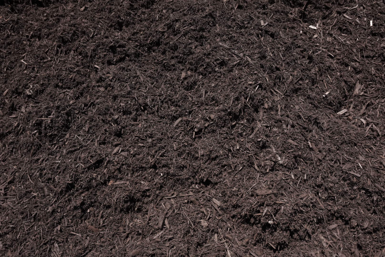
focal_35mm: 38
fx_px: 401
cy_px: 128
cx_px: 192
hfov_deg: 51.3
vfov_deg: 35.5
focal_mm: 25
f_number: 9
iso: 1000
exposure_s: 1/2500
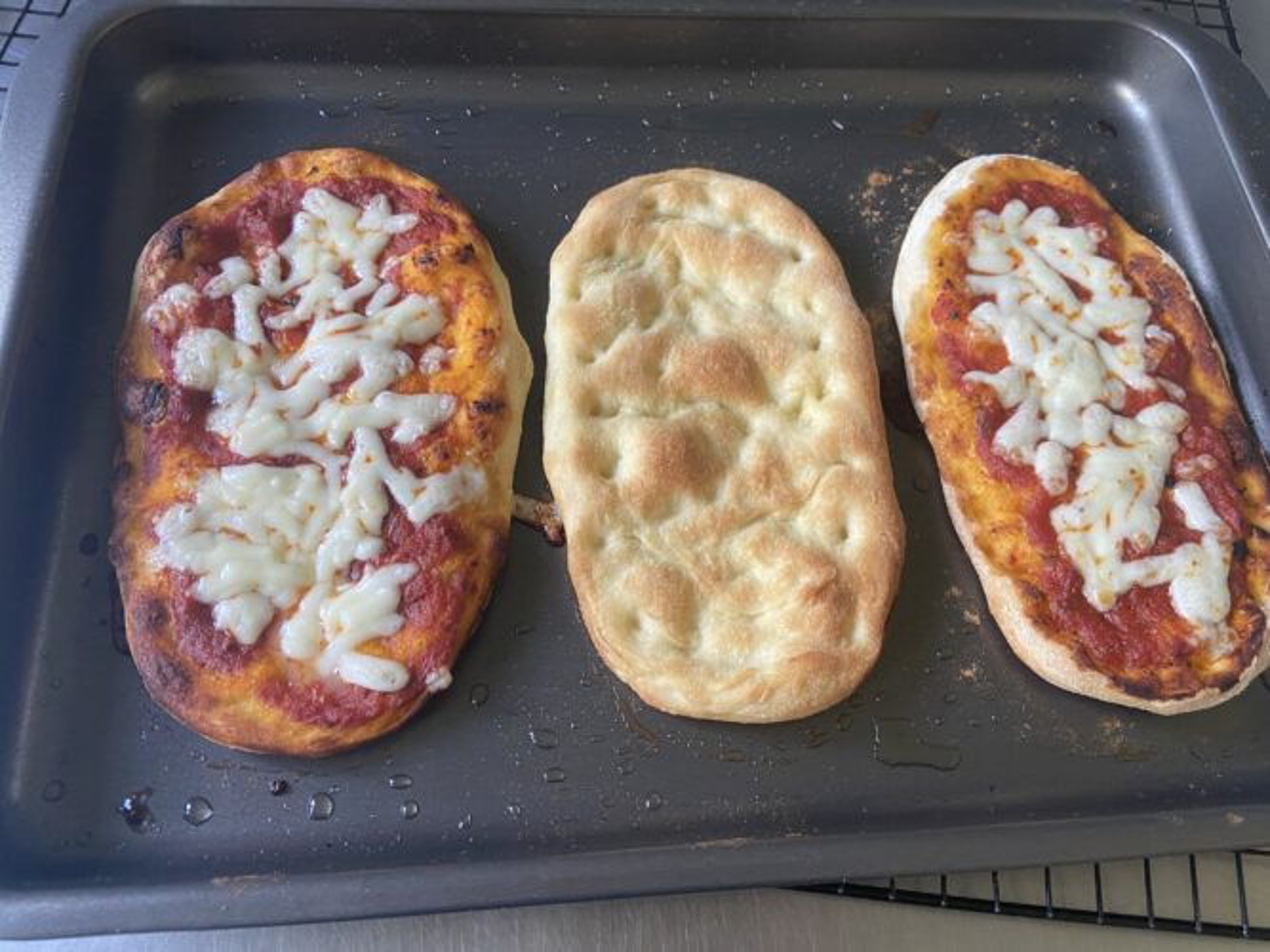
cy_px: 476
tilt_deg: -65.4
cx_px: 635
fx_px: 954
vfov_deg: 53.0
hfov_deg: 67.3
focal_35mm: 26
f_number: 1.8
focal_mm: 4.25
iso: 125
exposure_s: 1/60
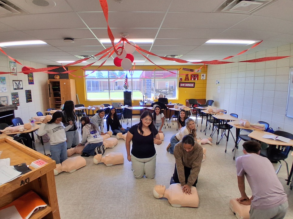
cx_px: 141
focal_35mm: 18
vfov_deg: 71.6
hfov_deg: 87.7
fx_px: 152
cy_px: 106
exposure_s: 1/120
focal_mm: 1.4
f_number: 2.2
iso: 100
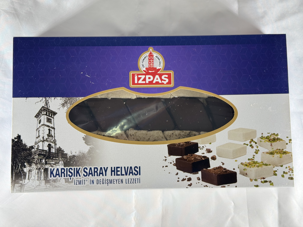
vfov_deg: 30.3
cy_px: 114
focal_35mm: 48
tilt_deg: -83.5
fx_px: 420
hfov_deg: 39.7
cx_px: 152
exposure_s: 1/338
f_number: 1.78
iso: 64
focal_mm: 6.76
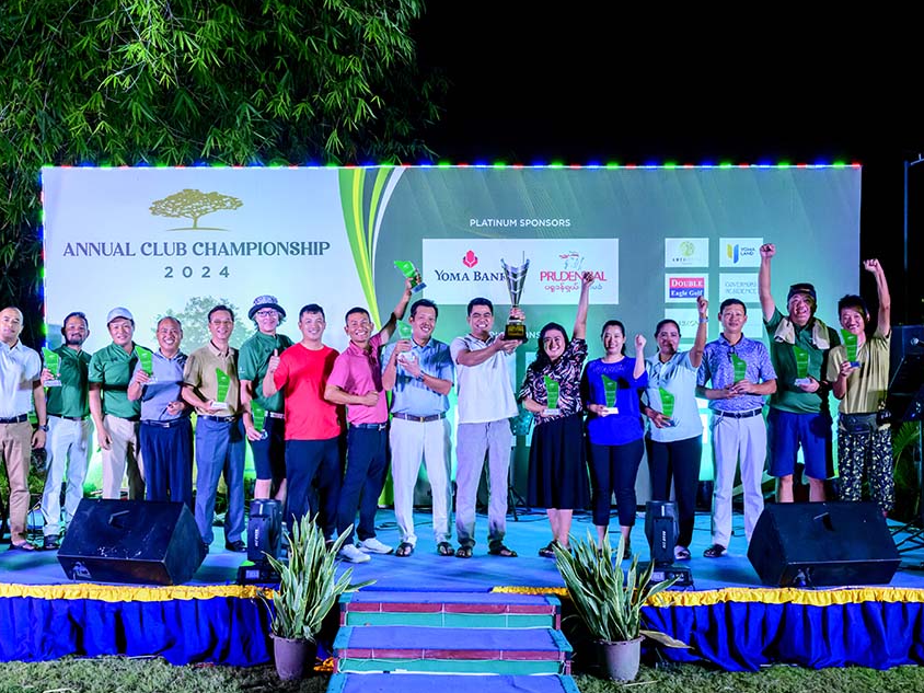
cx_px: 429
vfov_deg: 40.1
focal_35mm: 36
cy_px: 347
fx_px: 949
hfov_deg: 51.9
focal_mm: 32.5
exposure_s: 1/250
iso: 4000
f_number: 4.5
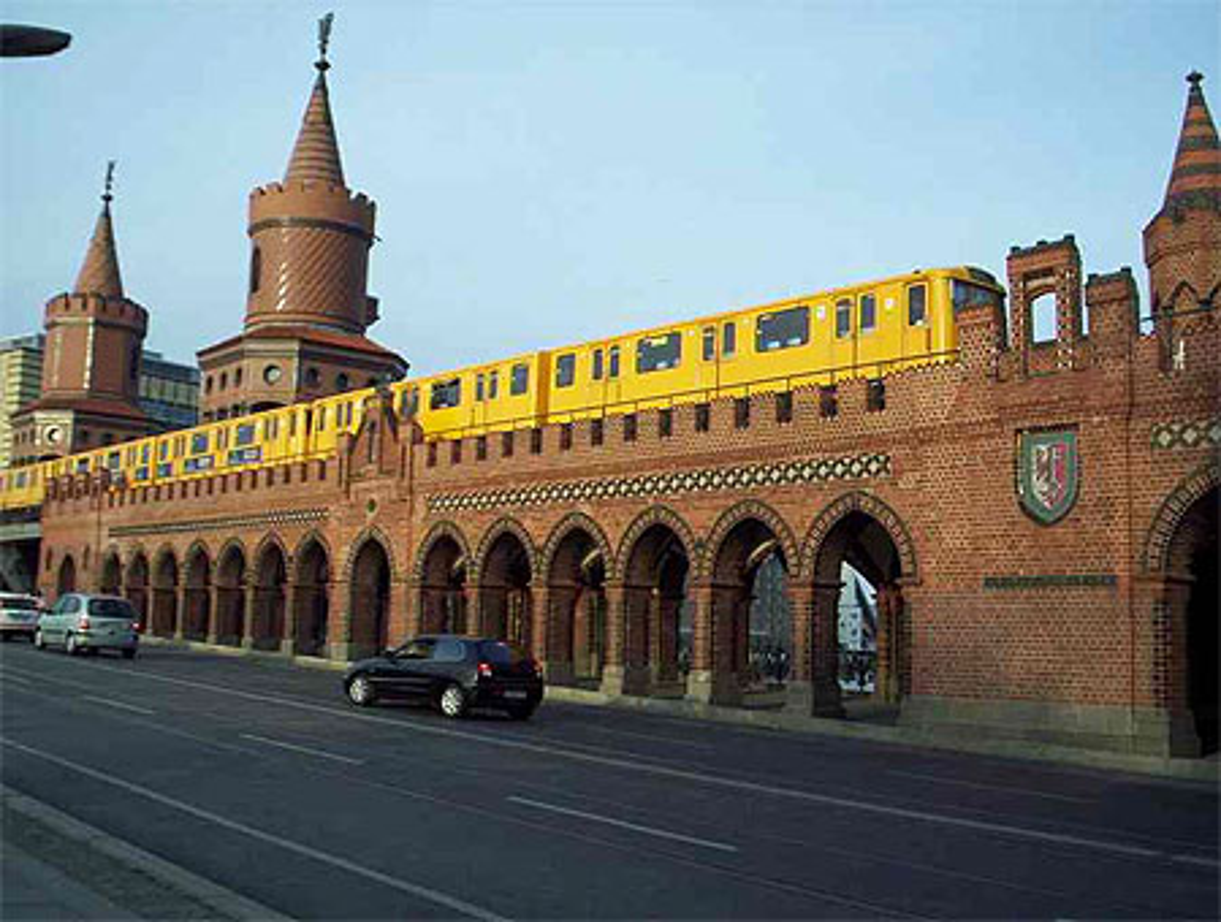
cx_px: 610
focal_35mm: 38
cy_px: 461
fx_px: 1344
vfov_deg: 37.9
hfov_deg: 48.9
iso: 100
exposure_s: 1/278
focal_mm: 4.99
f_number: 4.5
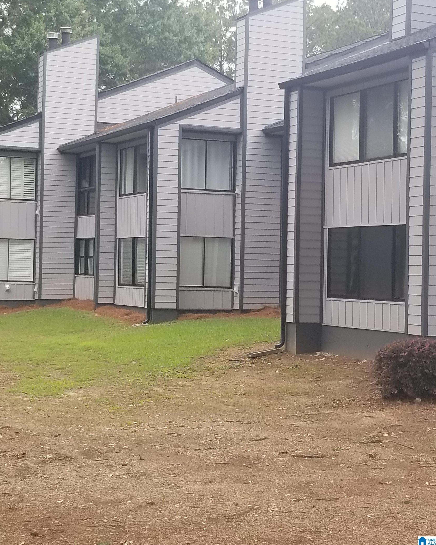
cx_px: 224
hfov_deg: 51.5
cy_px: 248
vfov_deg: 62.1
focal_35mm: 28
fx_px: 452
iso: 50
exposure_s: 1/241
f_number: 1.7
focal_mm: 4.25
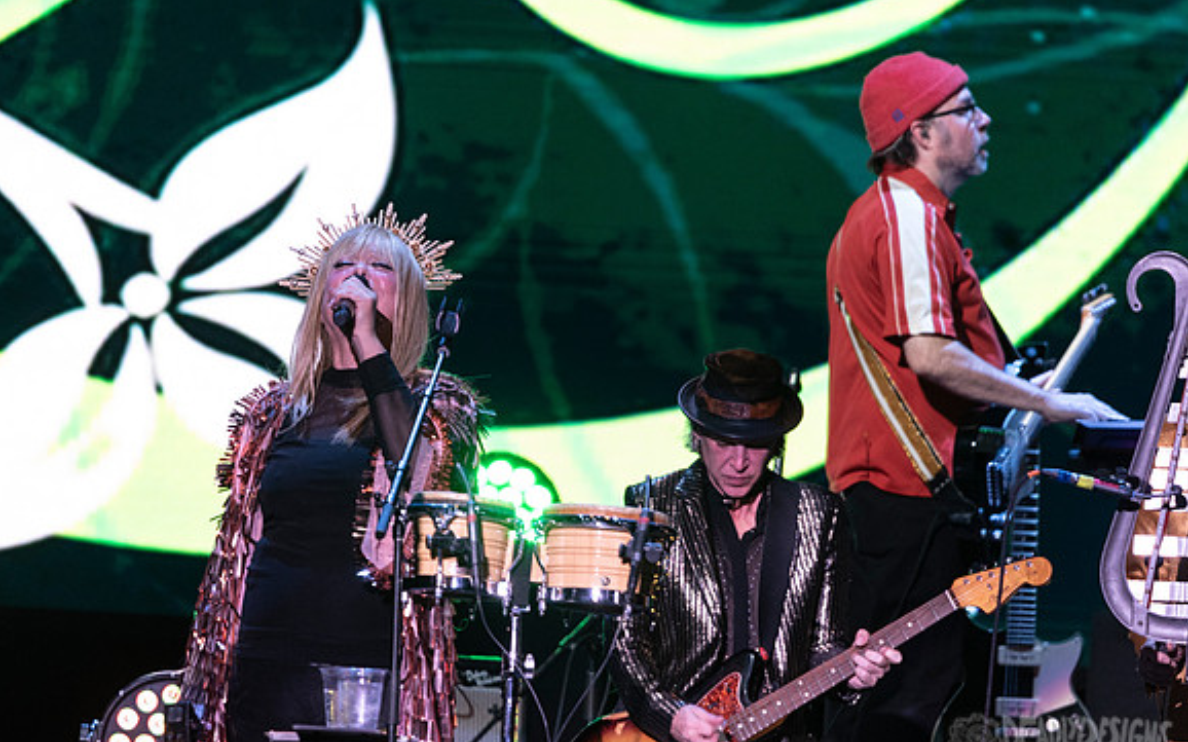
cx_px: 608
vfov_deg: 1.9
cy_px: 333
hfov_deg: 3.0
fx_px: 22789
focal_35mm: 704
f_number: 6.3
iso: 2500
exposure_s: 1/200
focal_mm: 600
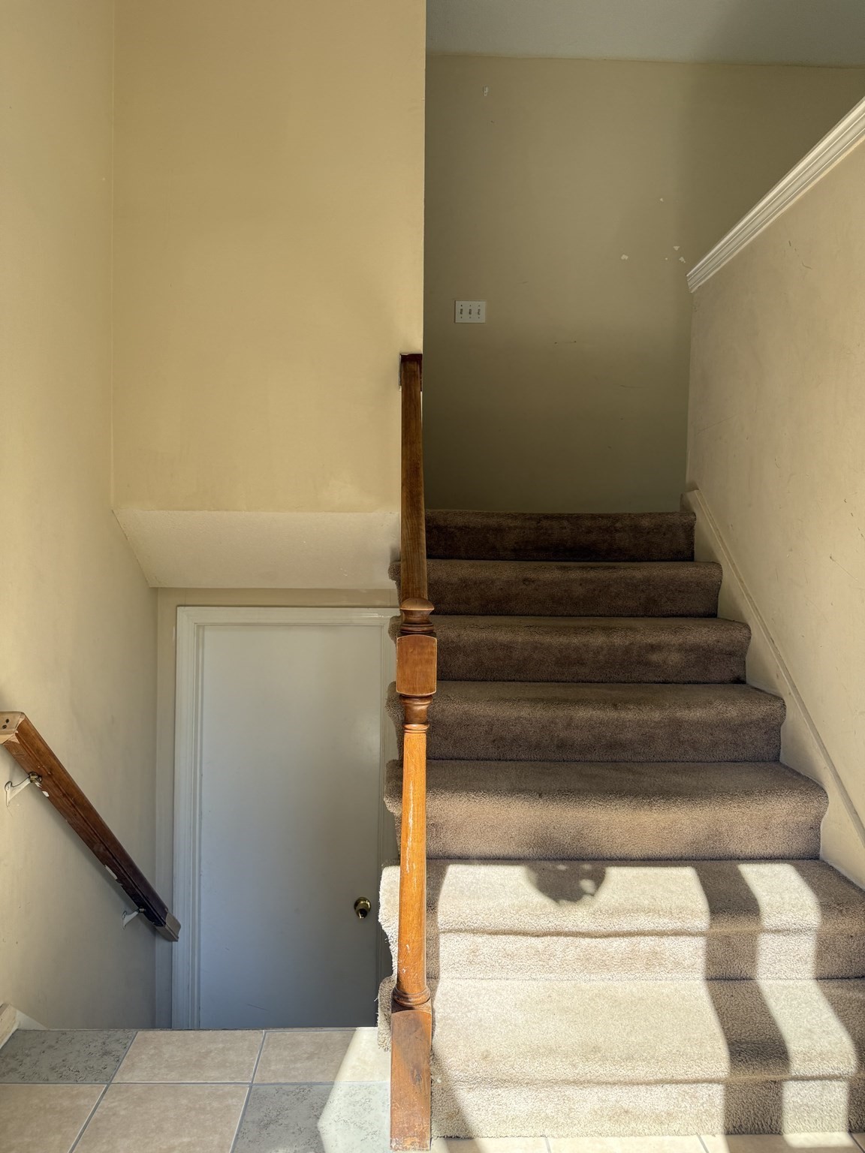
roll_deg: -1.4
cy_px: 576
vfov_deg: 71.6
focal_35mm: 24
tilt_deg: -1.2
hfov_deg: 56.8
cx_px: 432
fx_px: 800
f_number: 1.78
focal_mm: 6.76
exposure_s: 1/813
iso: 100
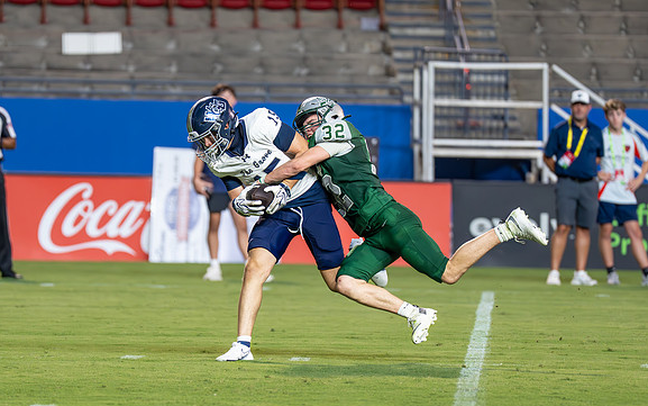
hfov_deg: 5.8
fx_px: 6412
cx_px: 272
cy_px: 198
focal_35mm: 363
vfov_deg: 3.6
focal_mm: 200
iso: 2500
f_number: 2.8
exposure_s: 1/1000
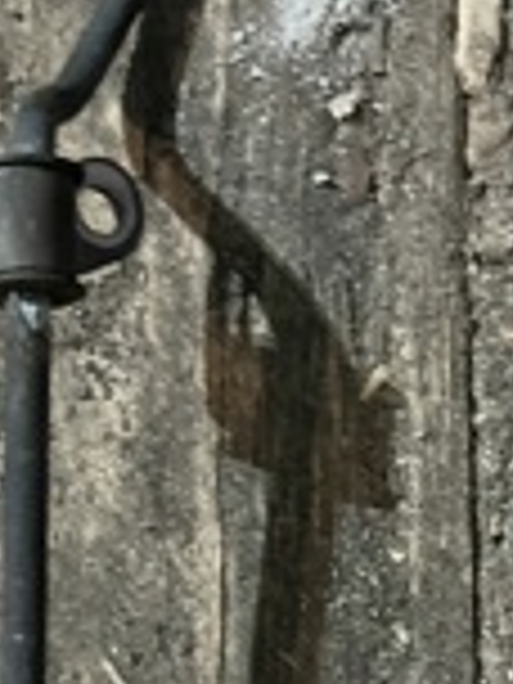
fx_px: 1620
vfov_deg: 23.1
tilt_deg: -80.1
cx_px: 162
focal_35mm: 82
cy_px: 634
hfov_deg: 17.9
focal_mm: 5.1
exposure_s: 1/25
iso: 800
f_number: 1.6
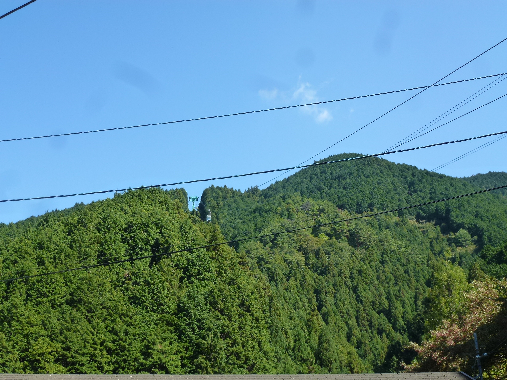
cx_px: 254
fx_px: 718
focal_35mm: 49
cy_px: 190
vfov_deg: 29.7
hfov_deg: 38.9
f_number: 4.1
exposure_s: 1/400
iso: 160
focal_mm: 8.7
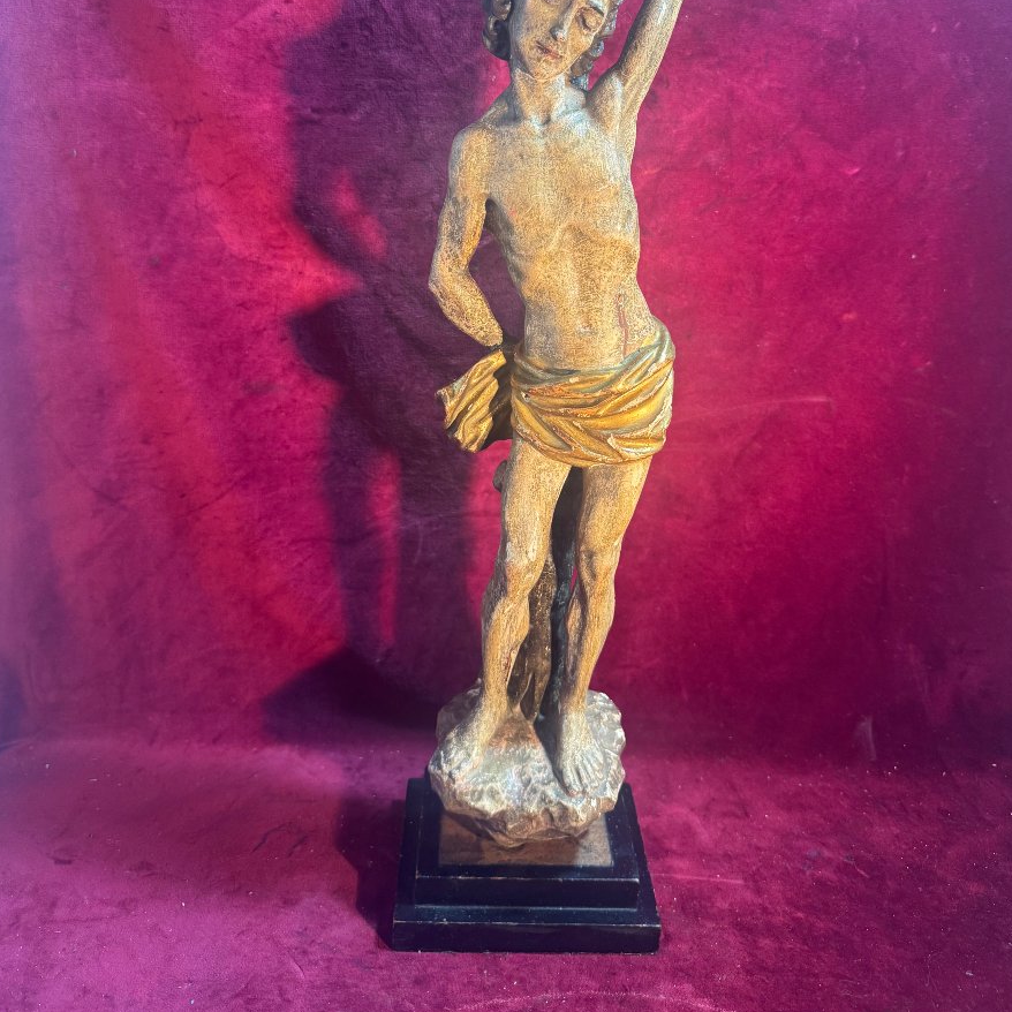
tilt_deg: -10.2
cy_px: 335
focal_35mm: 29
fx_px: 959
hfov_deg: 55.6
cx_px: 509
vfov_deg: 54.5
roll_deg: -0.5
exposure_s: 1/50
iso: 160
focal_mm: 6.76
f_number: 1.78
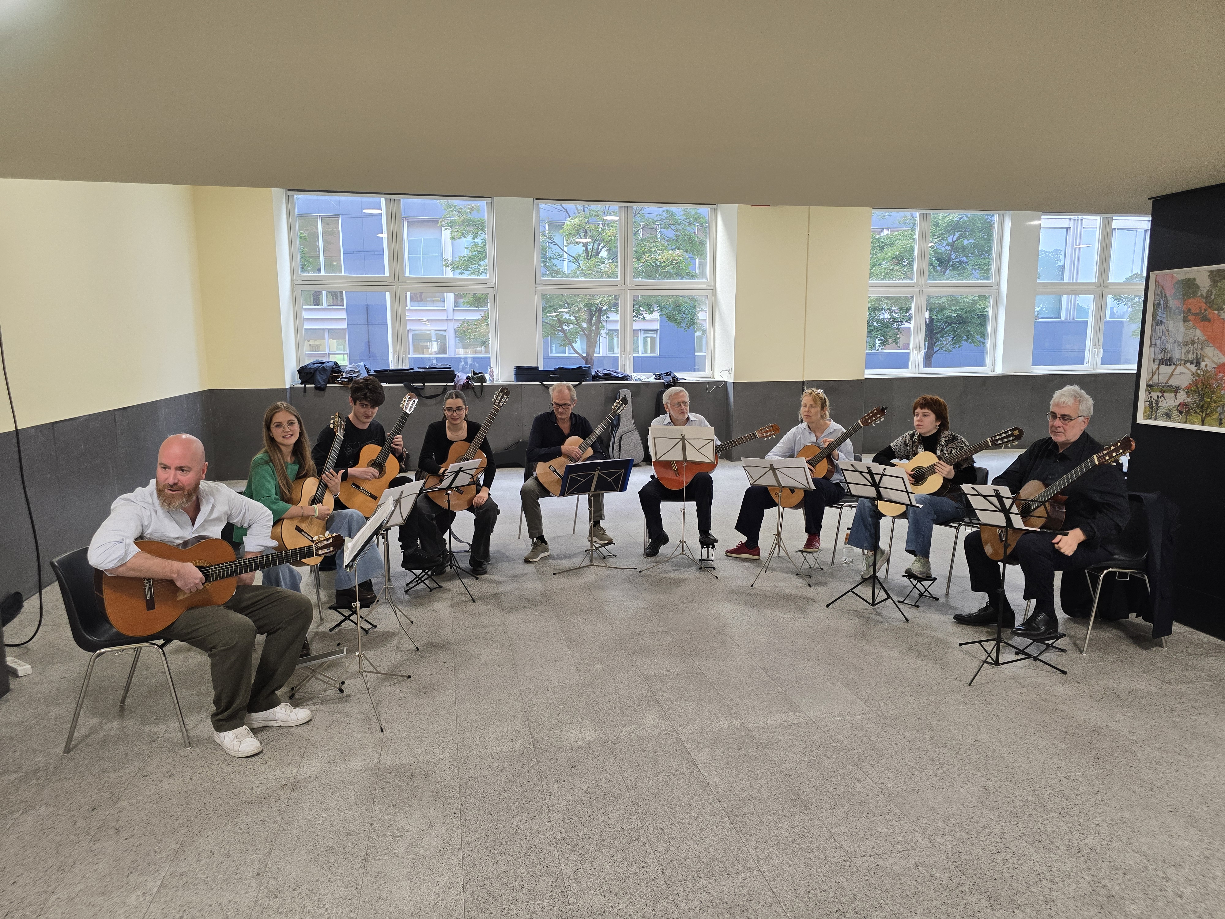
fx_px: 814
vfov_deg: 58.9
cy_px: 460
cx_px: 612
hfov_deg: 73.9
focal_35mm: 23
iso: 200
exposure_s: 1/100
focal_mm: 6.3
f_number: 1.7
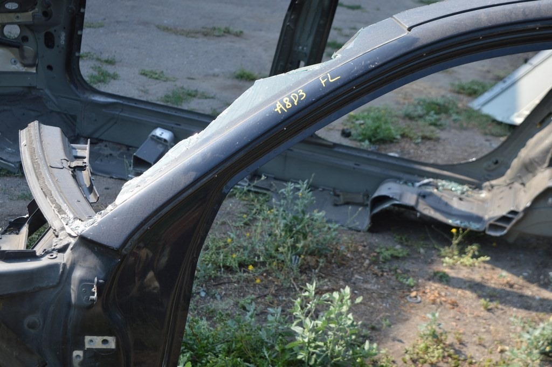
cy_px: 184
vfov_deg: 22.6
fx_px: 919
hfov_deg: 33.4
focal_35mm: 60
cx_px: 276
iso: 100
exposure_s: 1/160
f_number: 6.3
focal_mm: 40
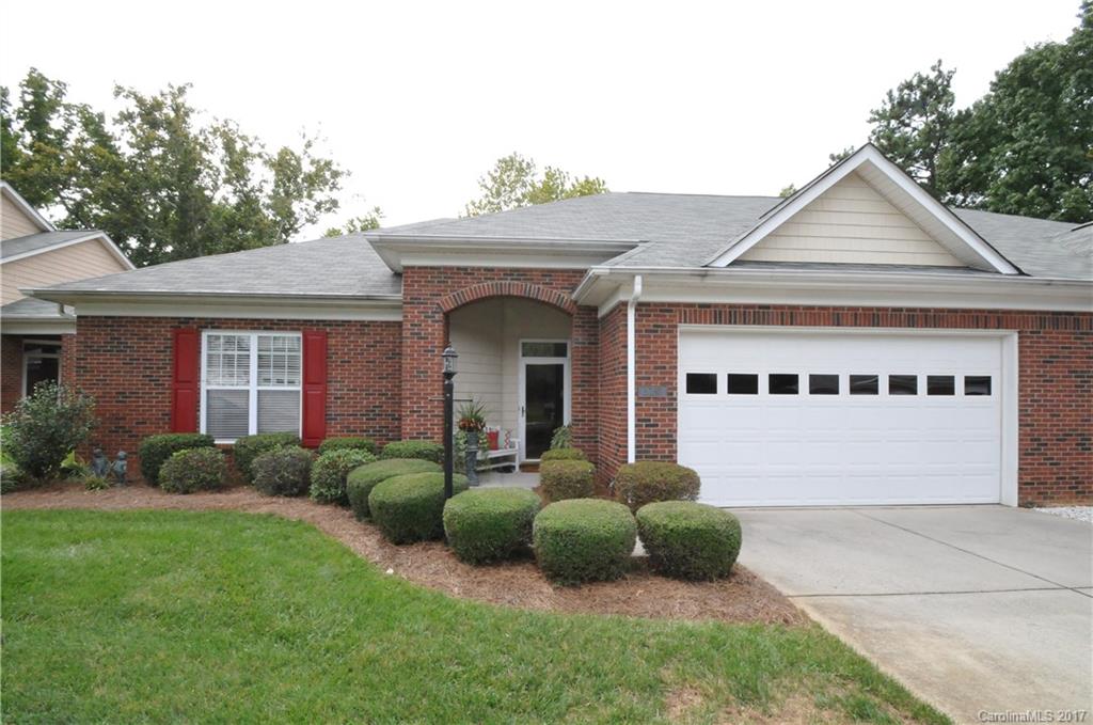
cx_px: 546
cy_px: 362
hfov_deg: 100.5
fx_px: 455
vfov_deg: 77.1
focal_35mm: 15
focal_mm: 10
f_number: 22
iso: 1400
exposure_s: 1/200
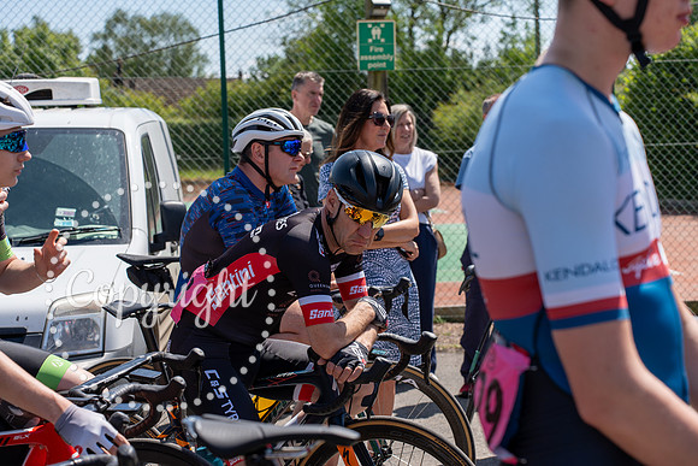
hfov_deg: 28.1
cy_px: 233
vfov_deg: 18.9
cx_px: 349
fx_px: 1396
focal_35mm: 72
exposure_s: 1/500
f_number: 5.6
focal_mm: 72
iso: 100
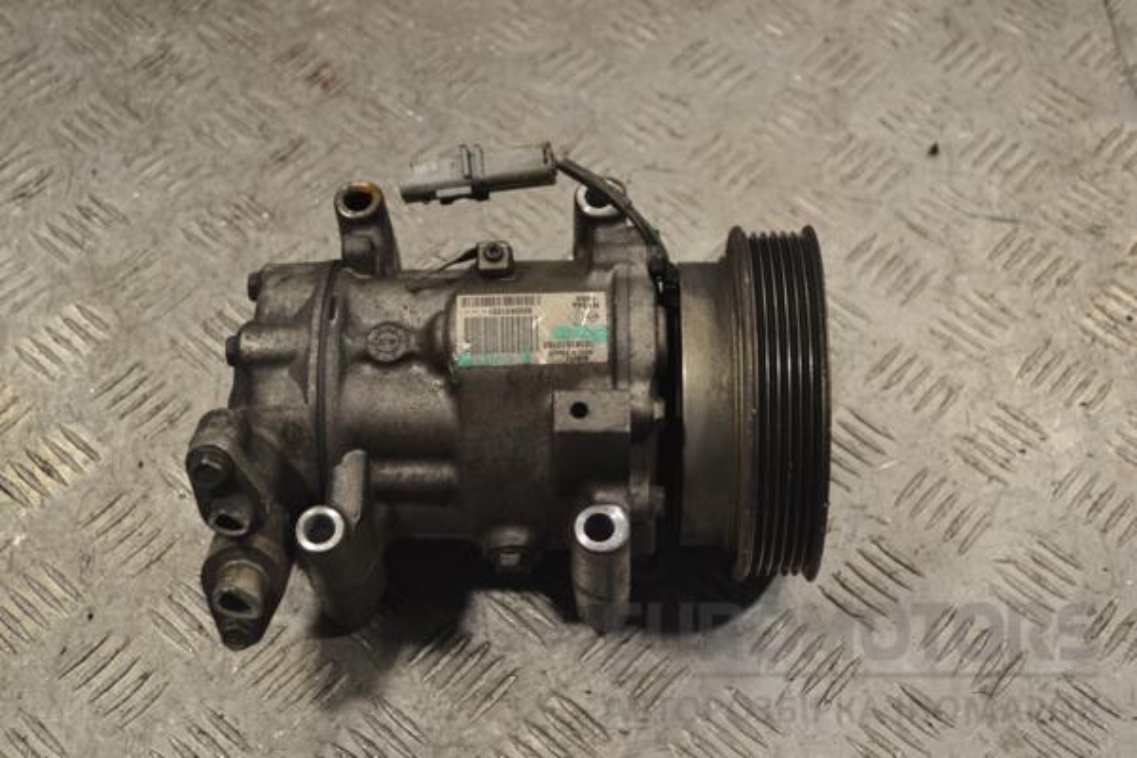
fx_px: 1705
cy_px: 379
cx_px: 568
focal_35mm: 54
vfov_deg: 25.1
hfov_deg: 36.9
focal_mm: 36
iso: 400
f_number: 5.6
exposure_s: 1/125
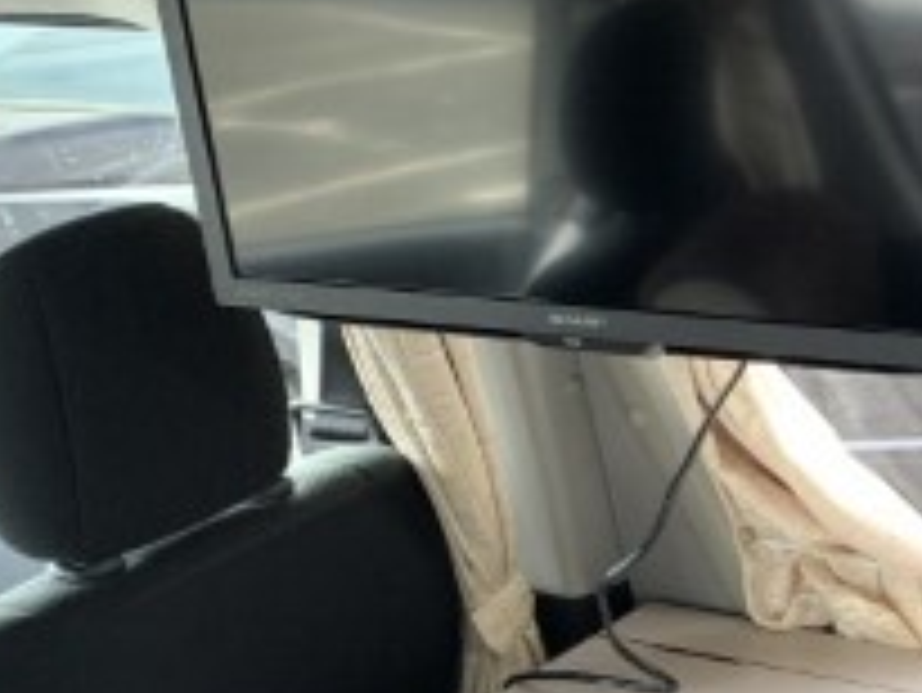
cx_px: 1021
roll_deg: -0.1
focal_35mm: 81
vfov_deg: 17.4
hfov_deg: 22.7
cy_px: 824
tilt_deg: -30.5
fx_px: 2159
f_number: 1.8
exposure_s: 1/67
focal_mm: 4.25
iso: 100
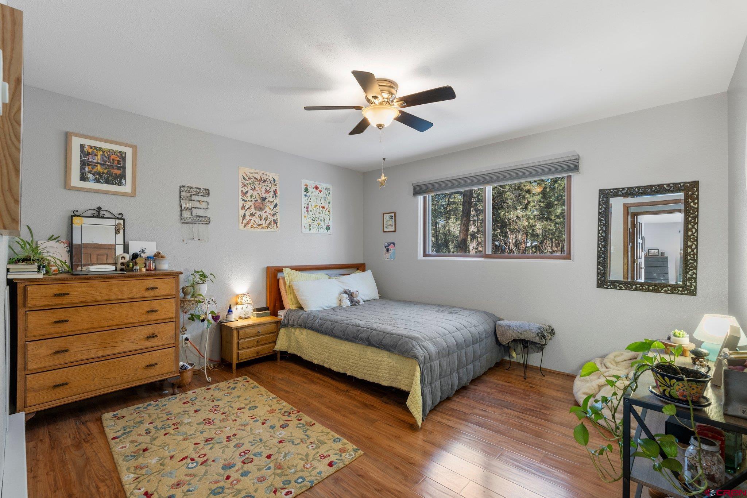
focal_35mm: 16
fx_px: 332
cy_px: 249
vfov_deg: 73.7
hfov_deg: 96.7
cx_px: 374
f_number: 8
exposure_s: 1/2.5
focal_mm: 16
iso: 400
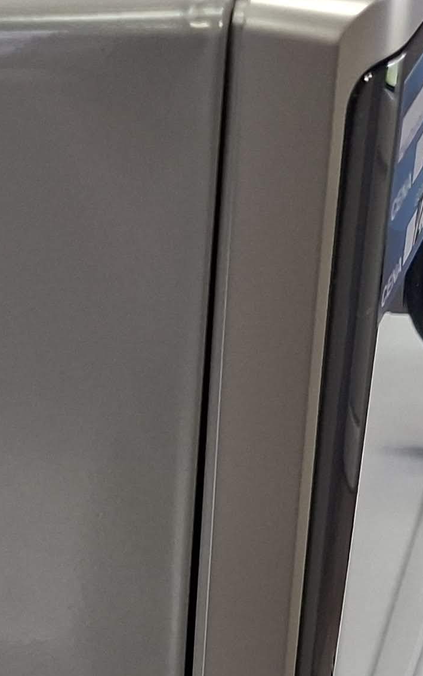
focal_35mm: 86
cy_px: 452
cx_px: -303
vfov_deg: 24.0
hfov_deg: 13.8
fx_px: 1586
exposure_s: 1/60
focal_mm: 5.54
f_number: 1.8
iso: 200
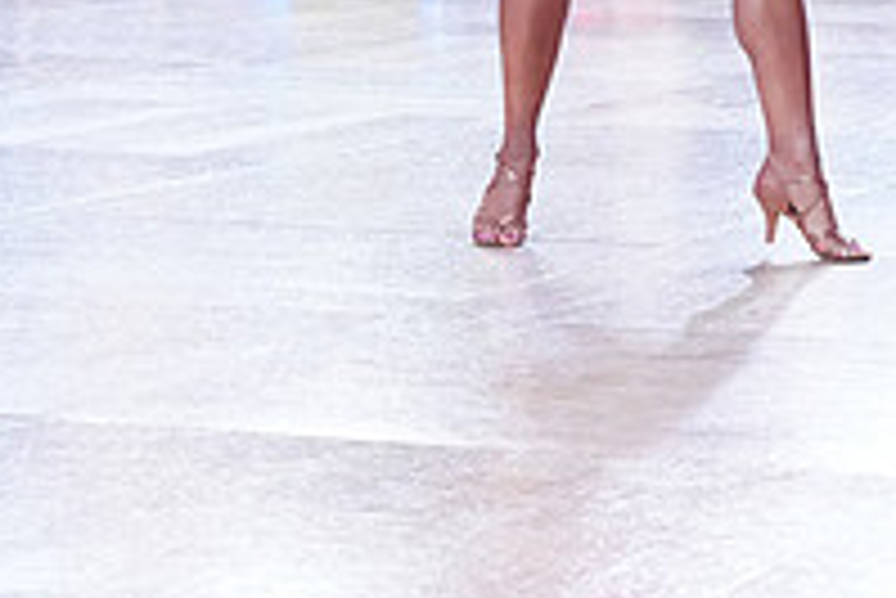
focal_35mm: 204
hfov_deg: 10.0
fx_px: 5081
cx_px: 851
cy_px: -191
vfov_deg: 6.7
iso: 2000
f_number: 4.5
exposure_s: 1/500
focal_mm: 70
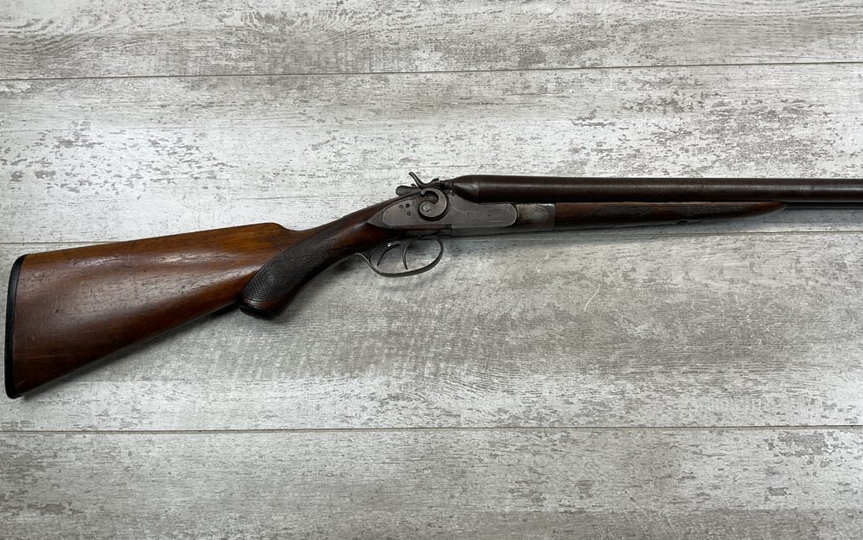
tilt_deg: -74.2
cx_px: 429
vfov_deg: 40.6
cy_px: 247
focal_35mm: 31
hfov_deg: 61.2
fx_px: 729
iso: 16
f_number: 1.8
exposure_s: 1/179
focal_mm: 3
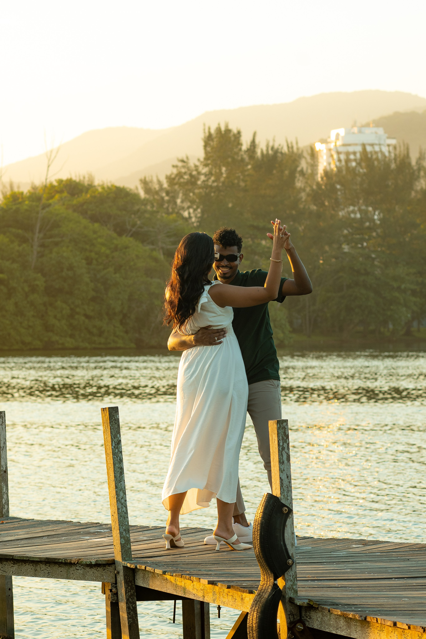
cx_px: 213
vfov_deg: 16.1
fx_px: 2263
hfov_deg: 10.8
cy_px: 320
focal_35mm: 128
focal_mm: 85
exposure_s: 1/250
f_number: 5.6
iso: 250
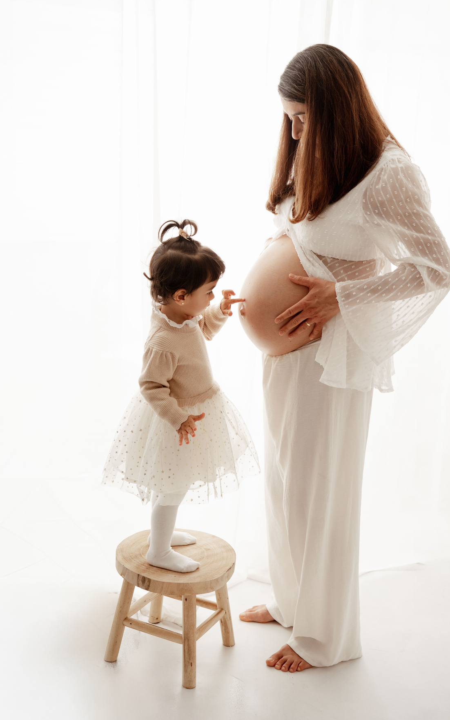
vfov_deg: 38.9
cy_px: 359
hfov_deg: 24.9
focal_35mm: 52
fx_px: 1021
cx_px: 235
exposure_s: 1/160
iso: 400
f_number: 3.5
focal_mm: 50
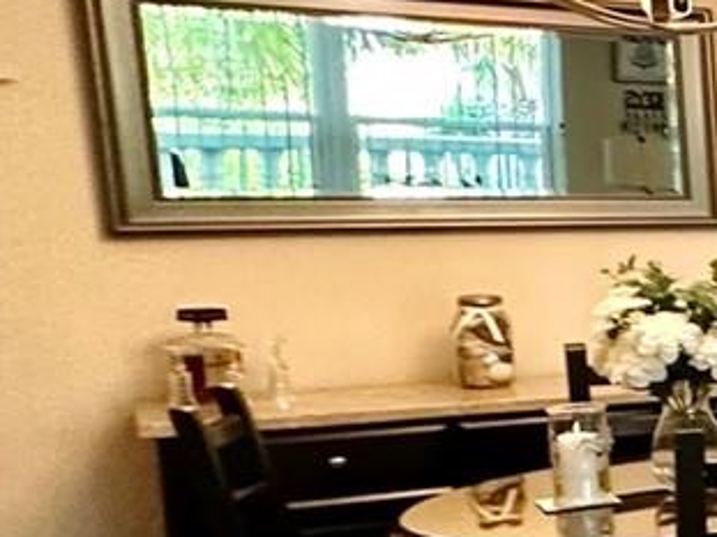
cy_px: 357
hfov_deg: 14.1
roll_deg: -1.9
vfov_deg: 20.4
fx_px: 1491
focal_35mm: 72
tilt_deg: -6.1
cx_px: 1826
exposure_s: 1/60
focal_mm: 2.22
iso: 250
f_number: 2.2
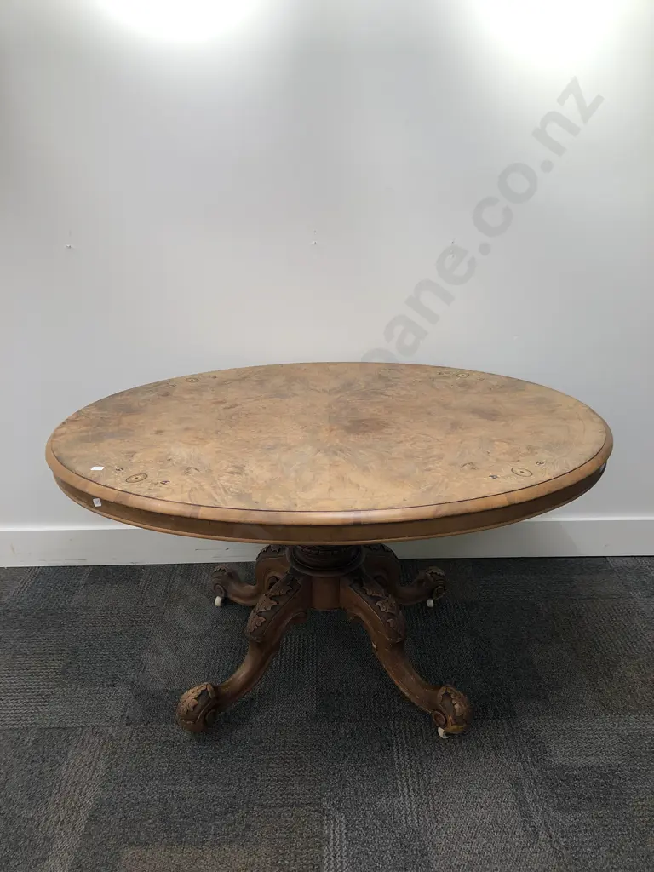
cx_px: 327
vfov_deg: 63.4
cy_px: 436
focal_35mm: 28
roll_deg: +1.5
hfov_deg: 49.7
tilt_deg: -22.1
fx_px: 705
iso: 25
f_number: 1.8
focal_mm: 3.99
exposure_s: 1/33
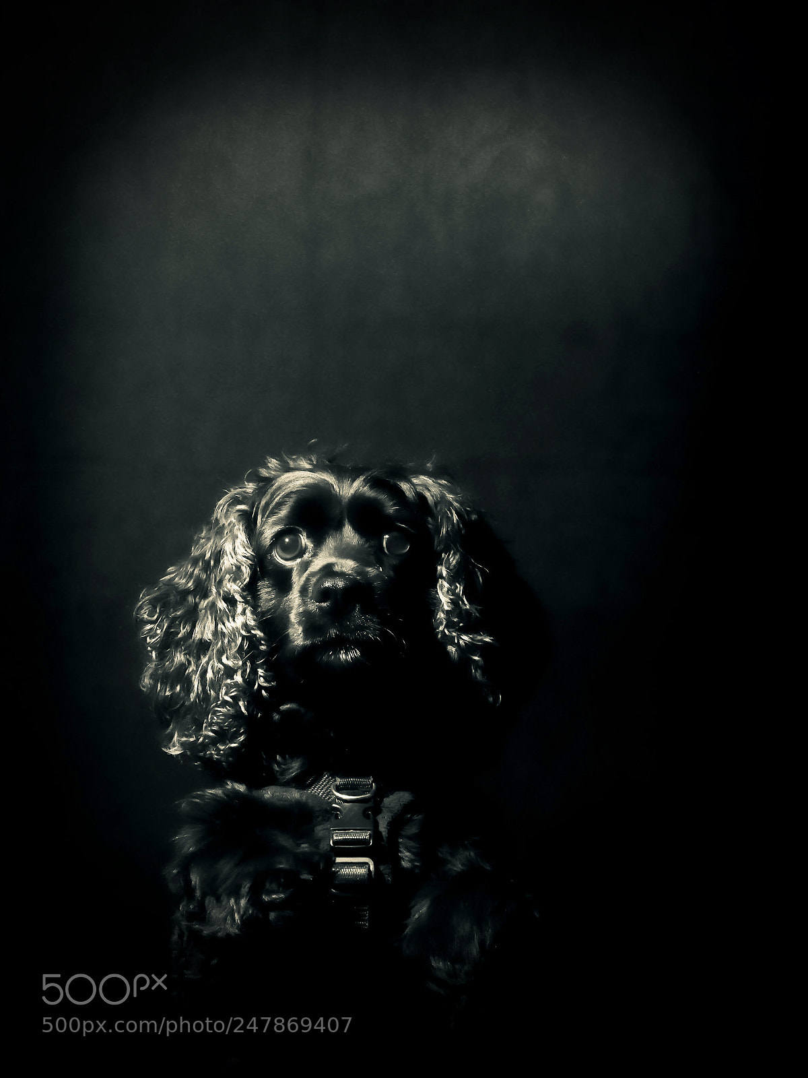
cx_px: 404
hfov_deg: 22.9
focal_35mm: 64
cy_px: 539
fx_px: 1992
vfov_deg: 30.3
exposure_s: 1/200
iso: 400
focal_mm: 32
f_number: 8
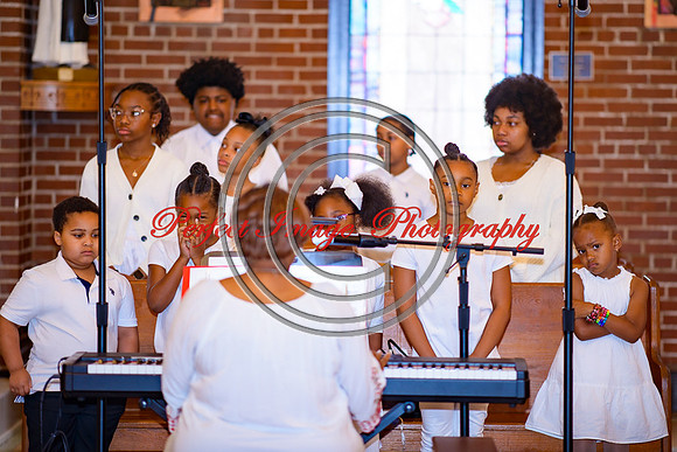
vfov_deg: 11.4
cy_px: 193
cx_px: 365
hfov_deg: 17.0
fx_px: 2266
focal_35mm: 120
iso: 100
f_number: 1.4
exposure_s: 1/100
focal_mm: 105
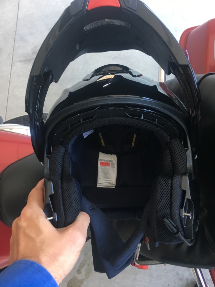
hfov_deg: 48.2
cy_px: 144
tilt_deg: -64.4
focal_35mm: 29
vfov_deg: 61.7
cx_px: 108
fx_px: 240
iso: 100
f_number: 2.2
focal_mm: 4.15
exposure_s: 1/30
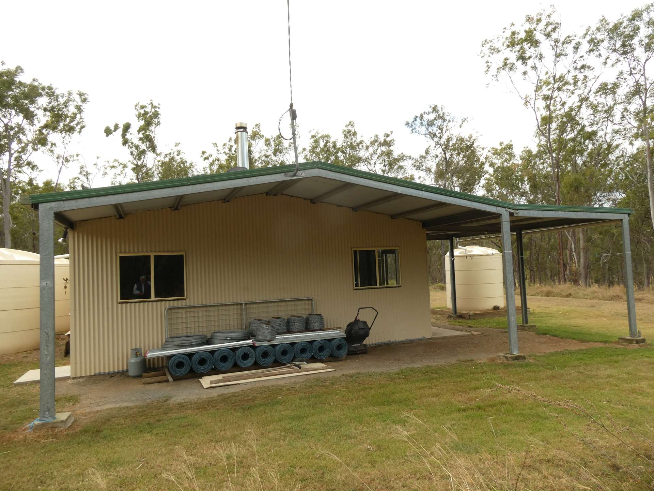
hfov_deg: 71.6
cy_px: 246
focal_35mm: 24
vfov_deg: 56.8
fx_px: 453
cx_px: 327
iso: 80
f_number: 4
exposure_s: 1/160
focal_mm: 4.3
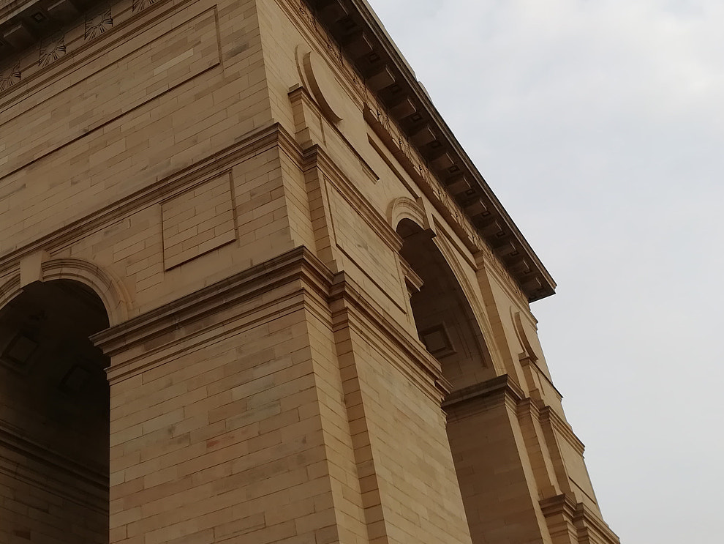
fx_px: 879
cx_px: 252
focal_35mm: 42
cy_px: 211
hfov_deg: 44.2
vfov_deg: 34.2
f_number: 2.2
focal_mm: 3.83
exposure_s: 1/519
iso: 50
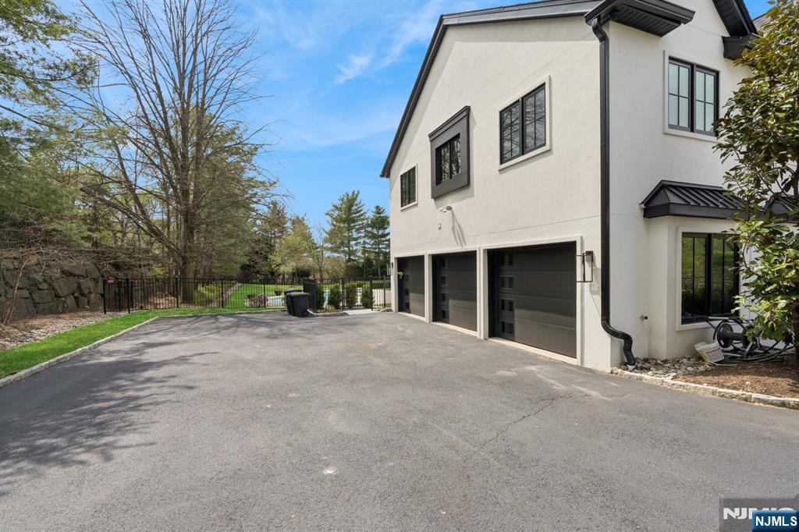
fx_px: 355
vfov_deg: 73.7
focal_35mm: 16
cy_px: 266
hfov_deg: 96.8
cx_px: 400
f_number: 11
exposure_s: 1/125
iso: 100
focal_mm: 16
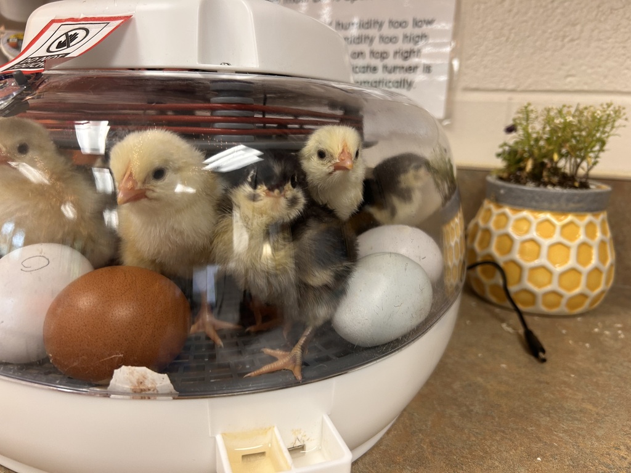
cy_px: 236
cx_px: 316
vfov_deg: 53.1
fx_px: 474
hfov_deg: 67.3
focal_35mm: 26
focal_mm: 5.7
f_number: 1.5
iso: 100
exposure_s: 1/60
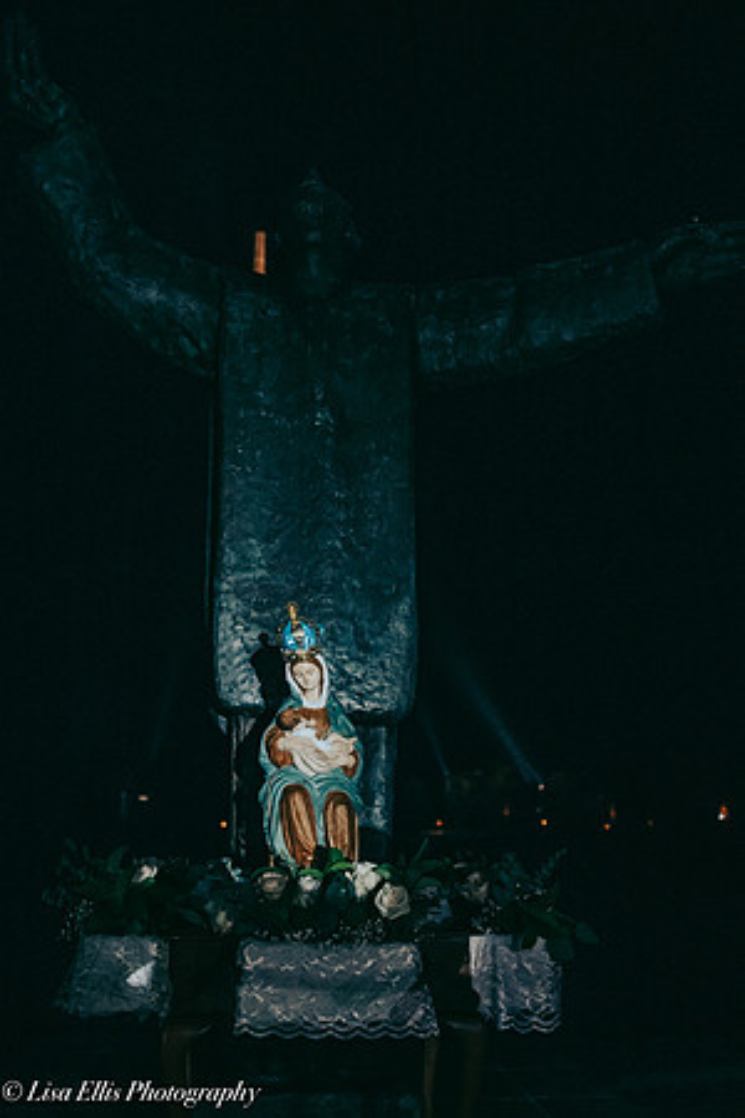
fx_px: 1304
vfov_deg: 46.4
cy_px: 559
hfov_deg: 31.9
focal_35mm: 42
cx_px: 372
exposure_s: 1/125
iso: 3200
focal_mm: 35
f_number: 2.8
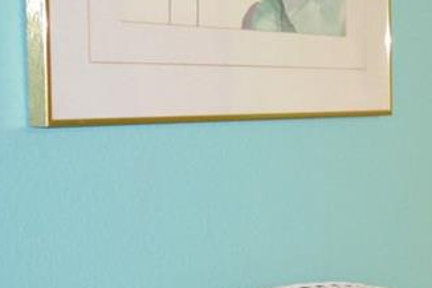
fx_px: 1235
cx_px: 982
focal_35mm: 103
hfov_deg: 14.5
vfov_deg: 13.3
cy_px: 187
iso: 1600
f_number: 4
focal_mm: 14
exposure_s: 1/60
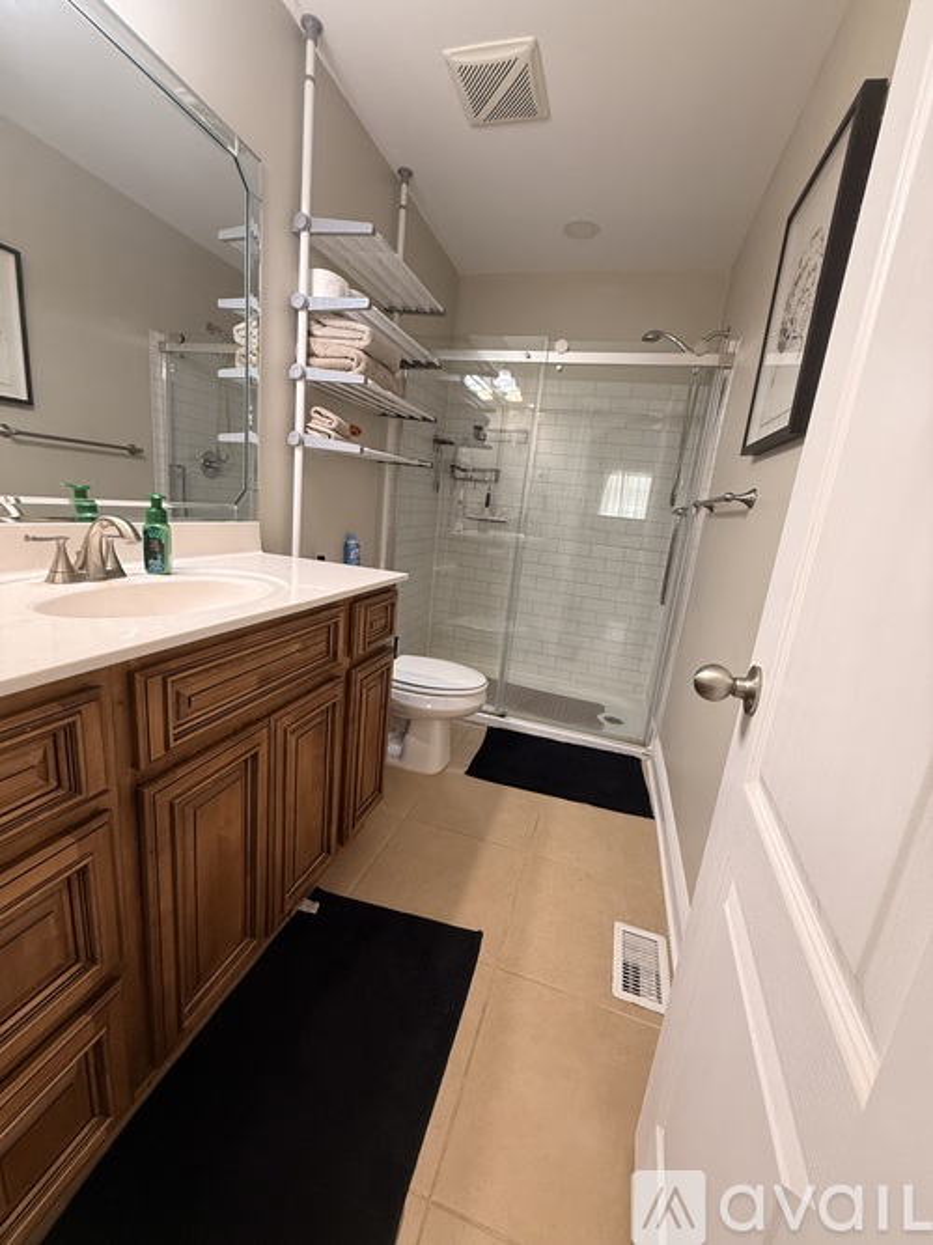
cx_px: 466
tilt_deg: -12.9
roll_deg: -6.5
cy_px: 622
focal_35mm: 14
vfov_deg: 102.1
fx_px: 503
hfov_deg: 85.7
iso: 250
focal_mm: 2.22
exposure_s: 1/60
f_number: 2.2
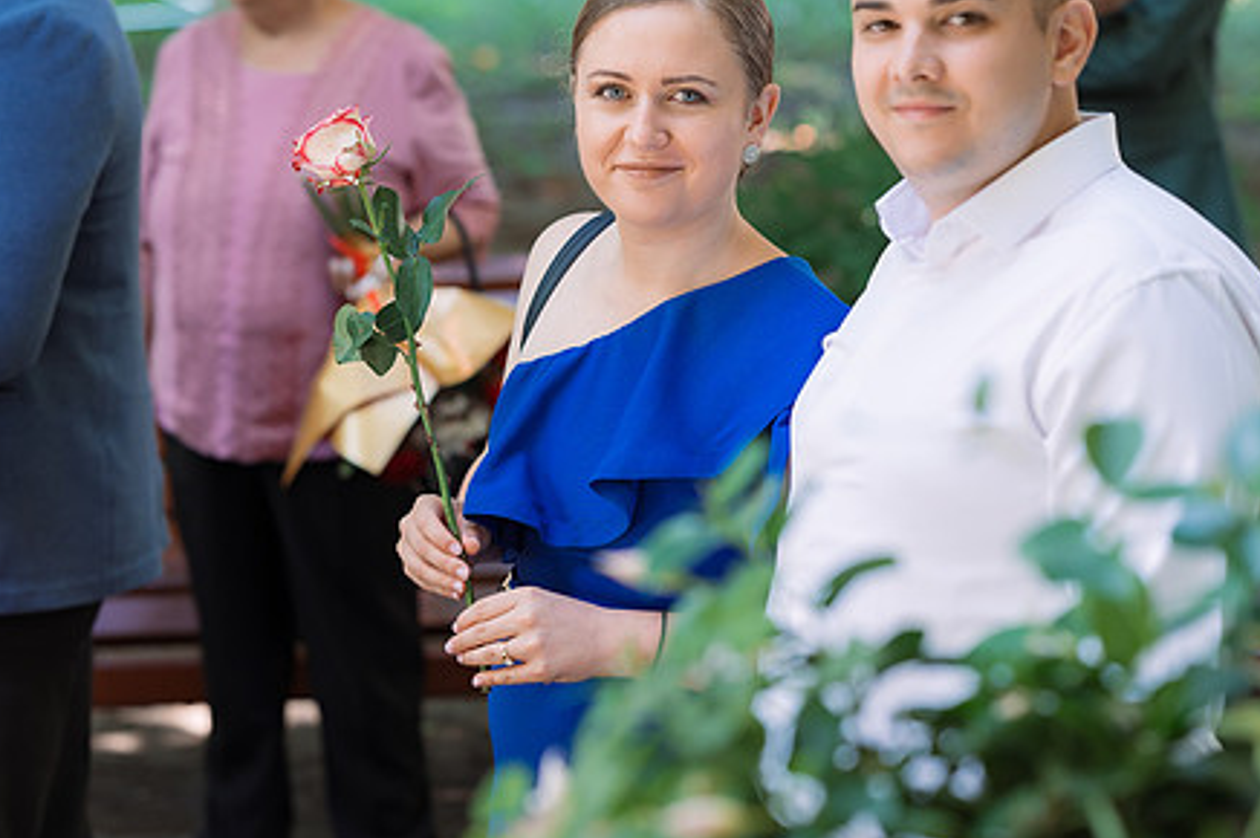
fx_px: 3952
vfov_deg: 12.1
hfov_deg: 18.1
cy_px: 338
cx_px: 699
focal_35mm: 113
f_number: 2.8
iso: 320
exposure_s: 1/125
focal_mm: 85
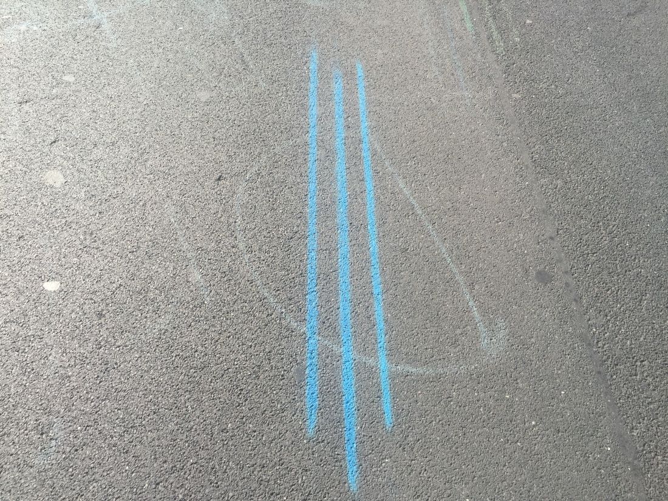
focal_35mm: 29
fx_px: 560
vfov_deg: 48.2
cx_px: 334
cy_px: 250
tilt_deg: -50.7
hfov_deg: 61.7
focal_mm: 4.15
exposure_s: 1/989
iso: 32
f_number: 2.2
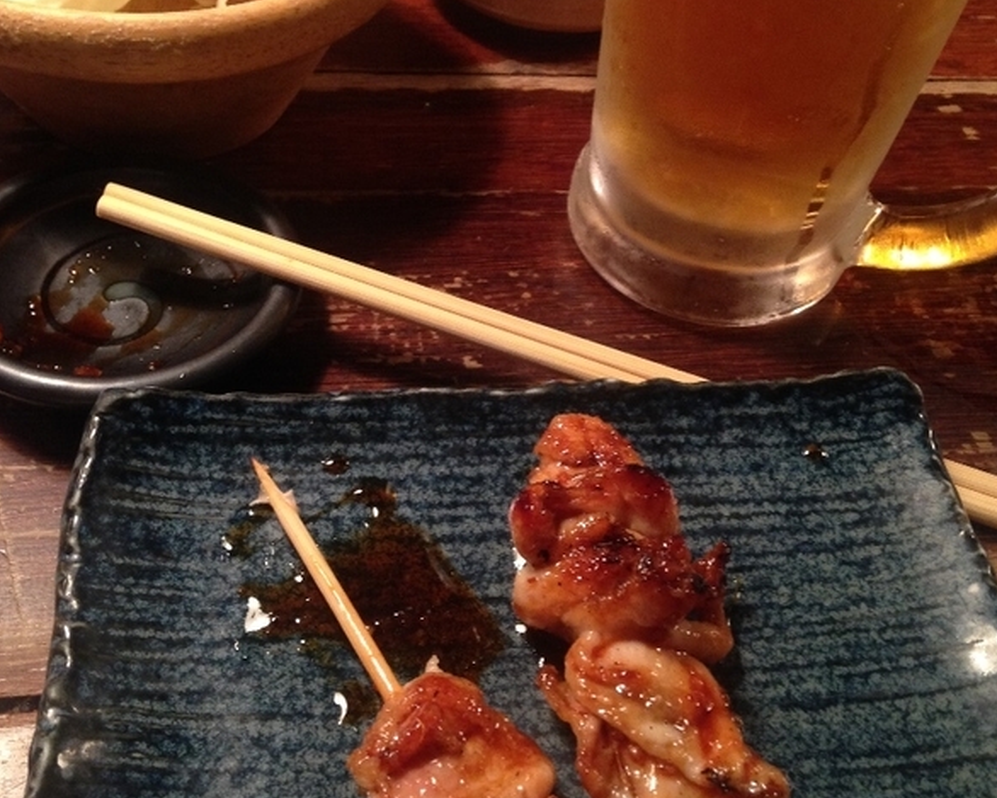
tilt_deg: -45.8
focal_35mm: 44
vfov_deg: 34.0
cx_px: 507
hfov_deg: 42.0
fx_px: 1299
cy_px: 315
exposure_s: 1/20
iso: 200
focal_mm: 4.12
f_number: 2.4
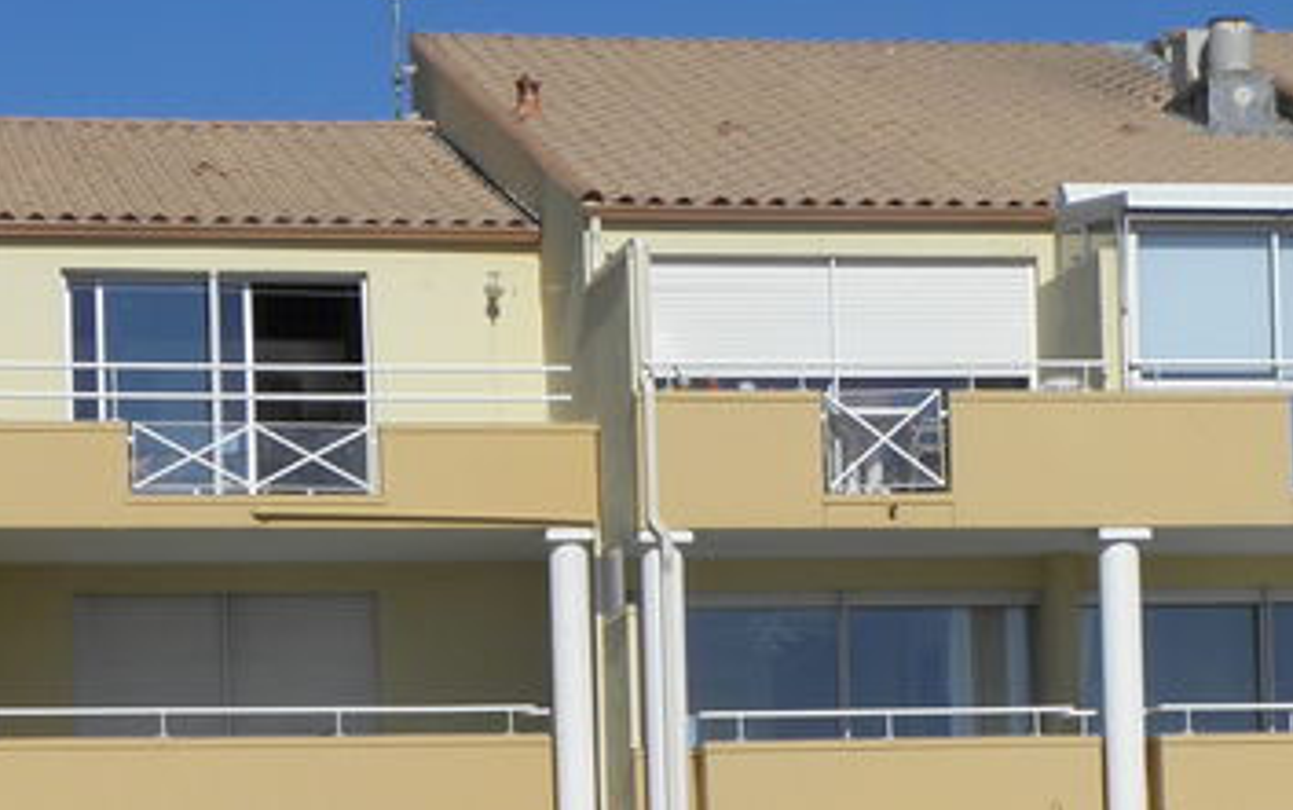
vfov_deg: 8.8
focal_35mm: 147
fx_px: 5183
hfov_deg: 14.2
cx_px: 791
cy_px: 938
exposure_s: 1/800
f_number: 5.6
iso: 64
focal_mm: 8.87
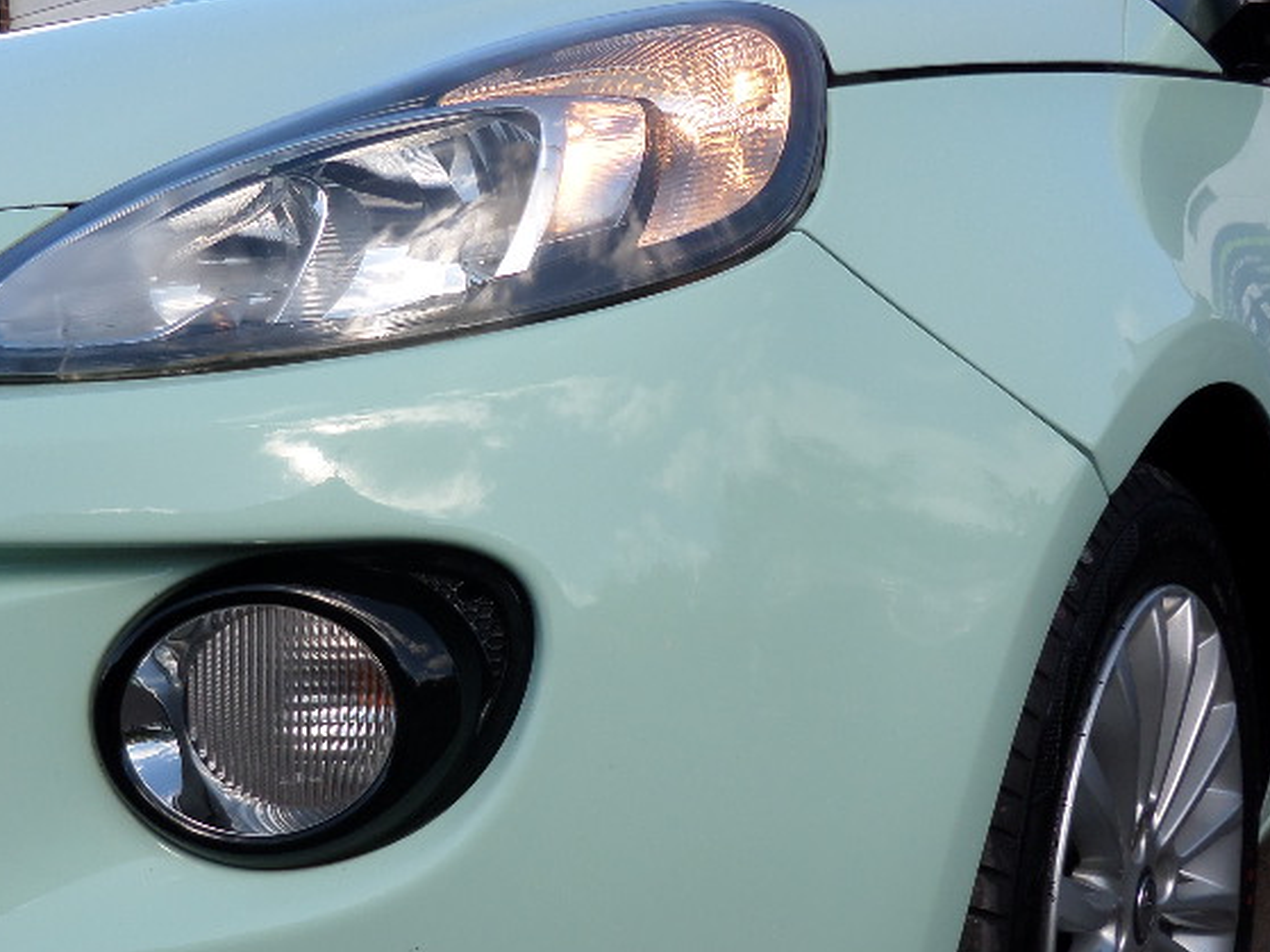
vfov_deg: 32.8
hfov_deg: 42.8
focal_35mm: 44
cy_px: 577
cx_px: 518
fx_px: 1614
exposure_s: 1/750
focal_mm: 4.3
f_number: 3.1
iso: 80
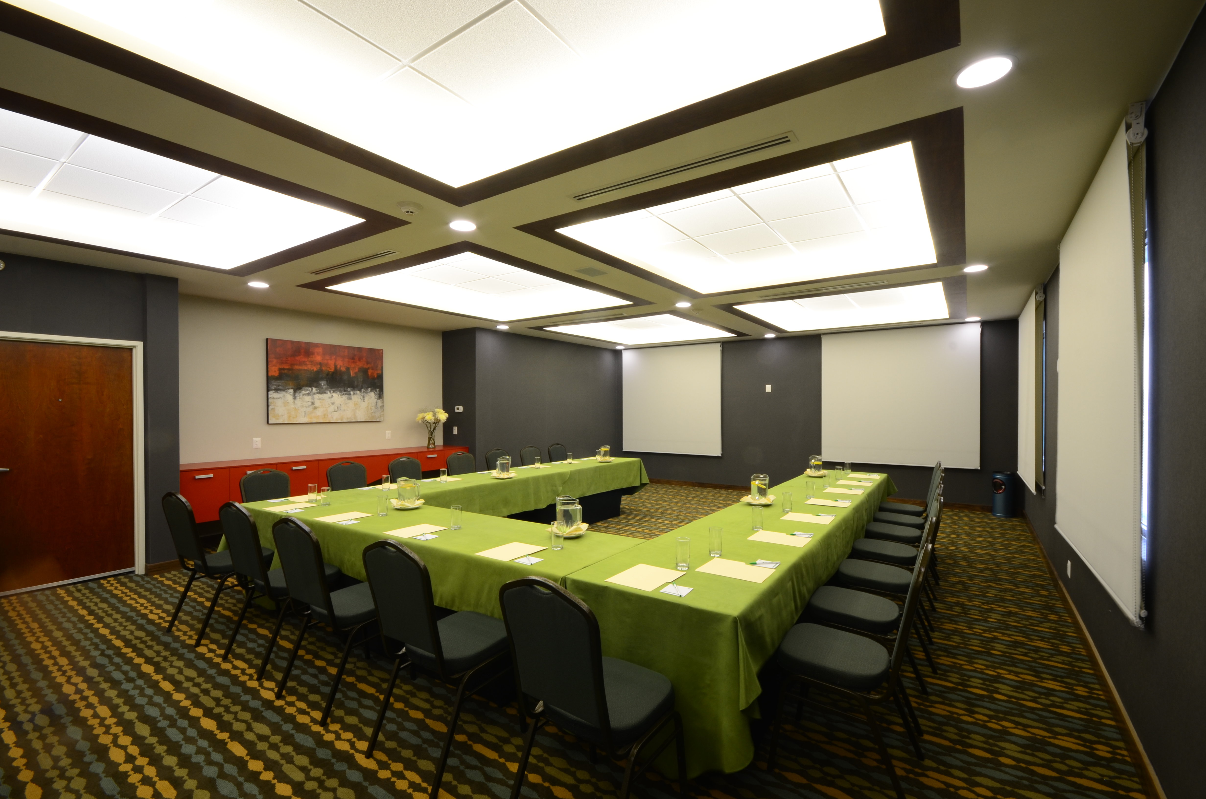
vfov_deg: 77.1
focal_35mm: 15
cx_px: 603
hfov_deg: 100.5
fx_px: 501
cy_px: 400
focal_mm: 10
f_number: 13
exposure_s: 2
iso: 200
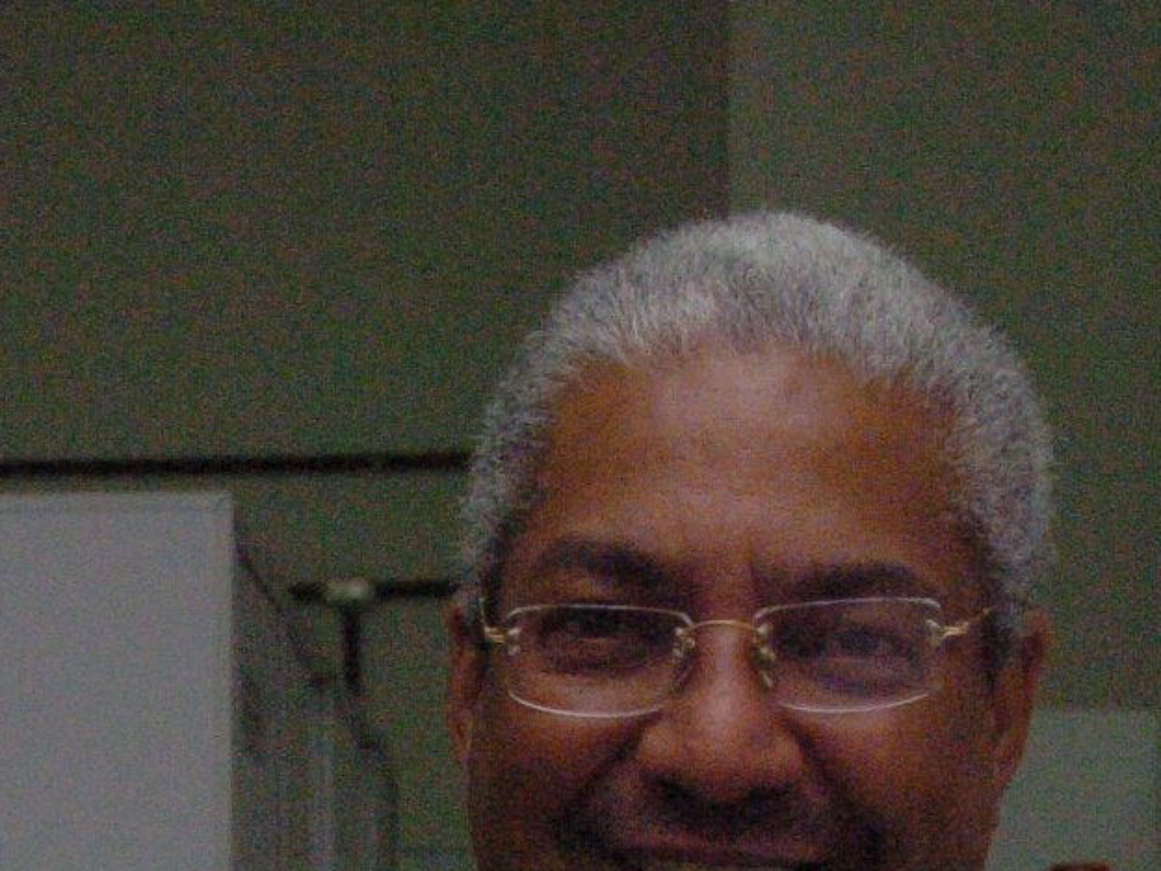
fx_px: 5900
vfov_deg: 8.2
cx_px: 32
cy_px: 1411
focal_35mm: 176
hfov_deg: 11.1
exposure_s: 1/250
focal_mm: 31
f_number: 10
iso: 1600
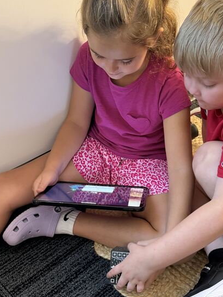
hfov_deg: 32.1
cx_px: 140
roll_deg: -2.1
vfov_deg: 42.0
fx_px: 386
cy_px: 162
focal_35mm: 45
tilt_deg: -38.9
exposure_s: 1/60
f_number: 1.78
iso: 800
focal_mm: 6.76
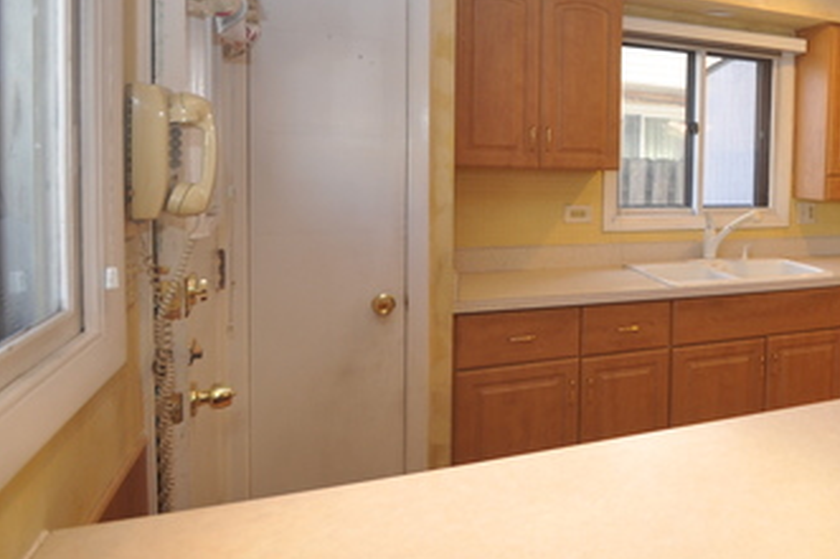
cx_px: 810
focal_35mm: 29
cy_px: 174
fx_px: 676
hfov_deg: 52.7
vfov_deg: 44.1
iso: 400
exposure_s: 1/80
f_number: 4.5
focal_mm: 10
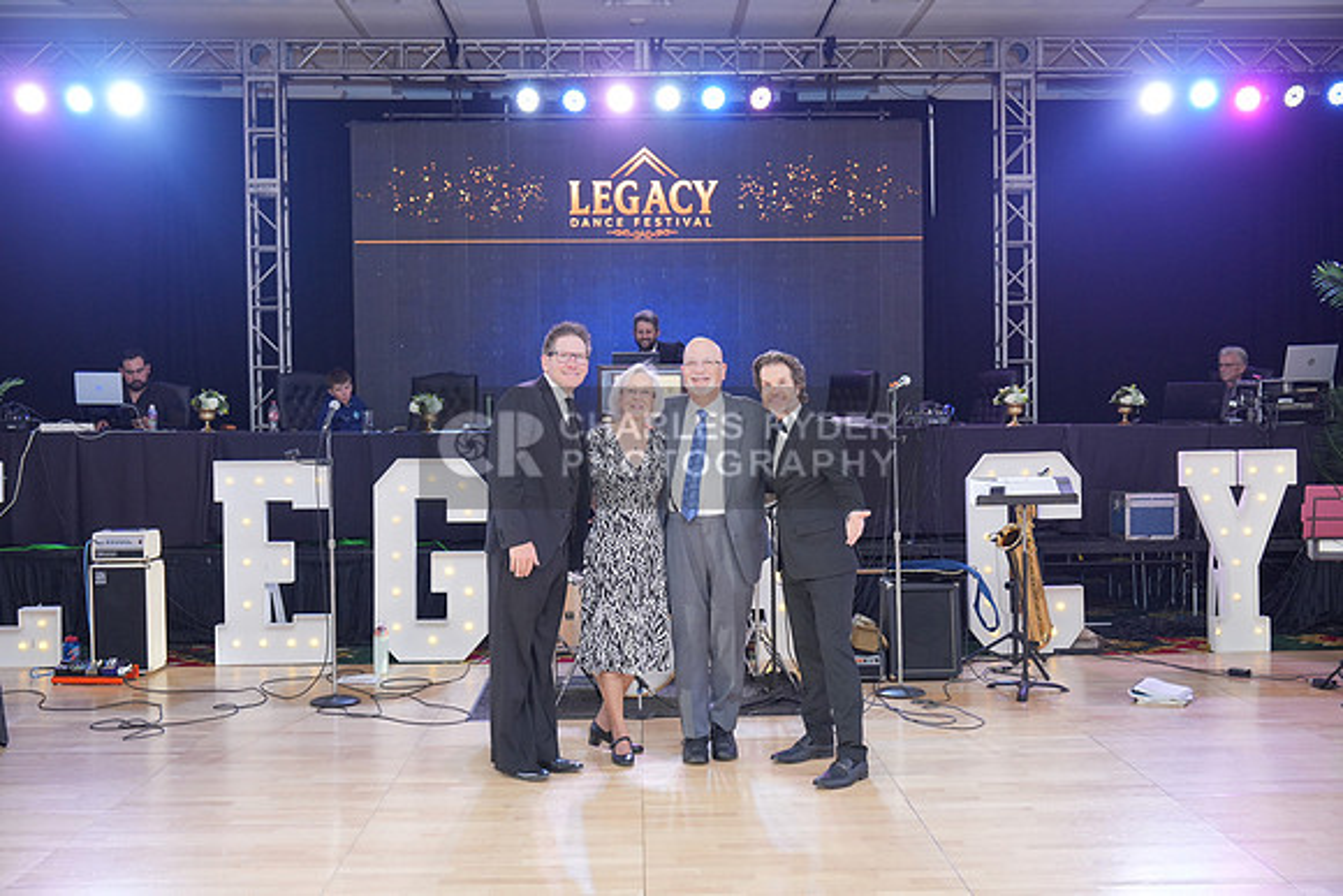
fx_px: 1418
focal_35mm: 38
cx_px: 672
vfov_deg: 35.1
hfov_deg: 50.7
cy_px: 448
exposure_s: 1/200
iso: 1250
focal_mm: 38
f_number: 4
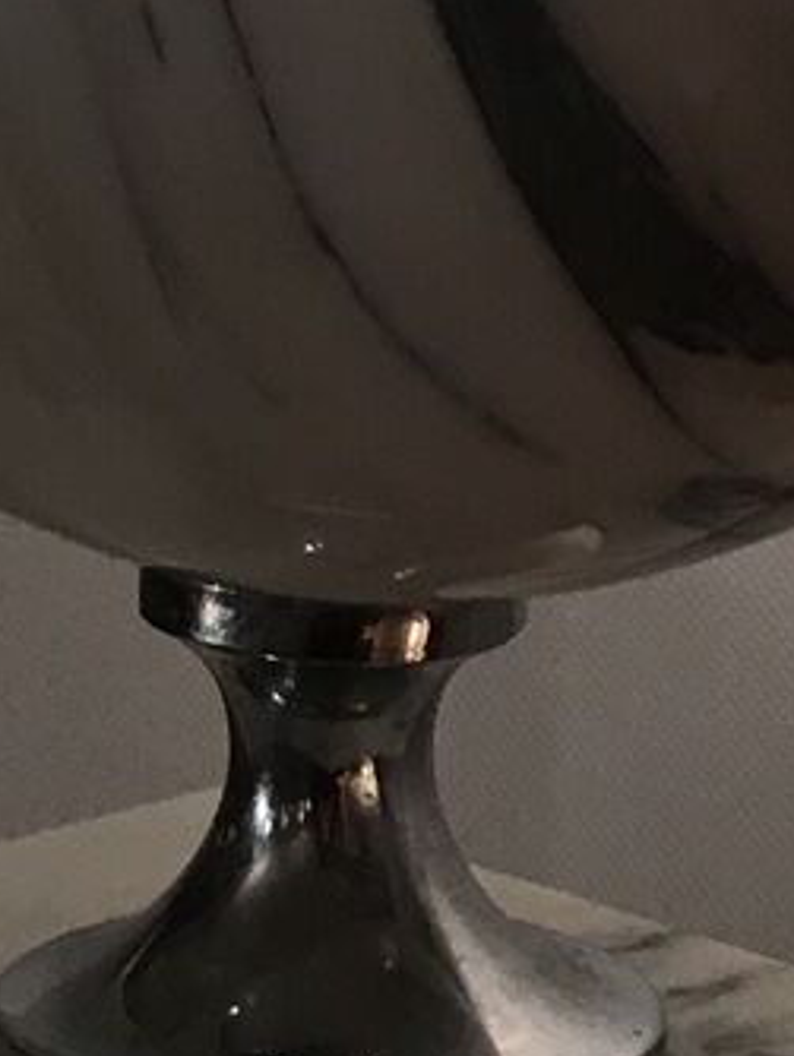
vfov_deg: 11.3
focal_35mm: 175
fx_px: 5345
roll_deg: -0.3
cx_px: 418
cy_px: 215
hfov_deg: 8.5
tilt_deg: -11.6
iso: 50
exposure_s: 1/33
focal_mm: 4.15
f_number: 2.2
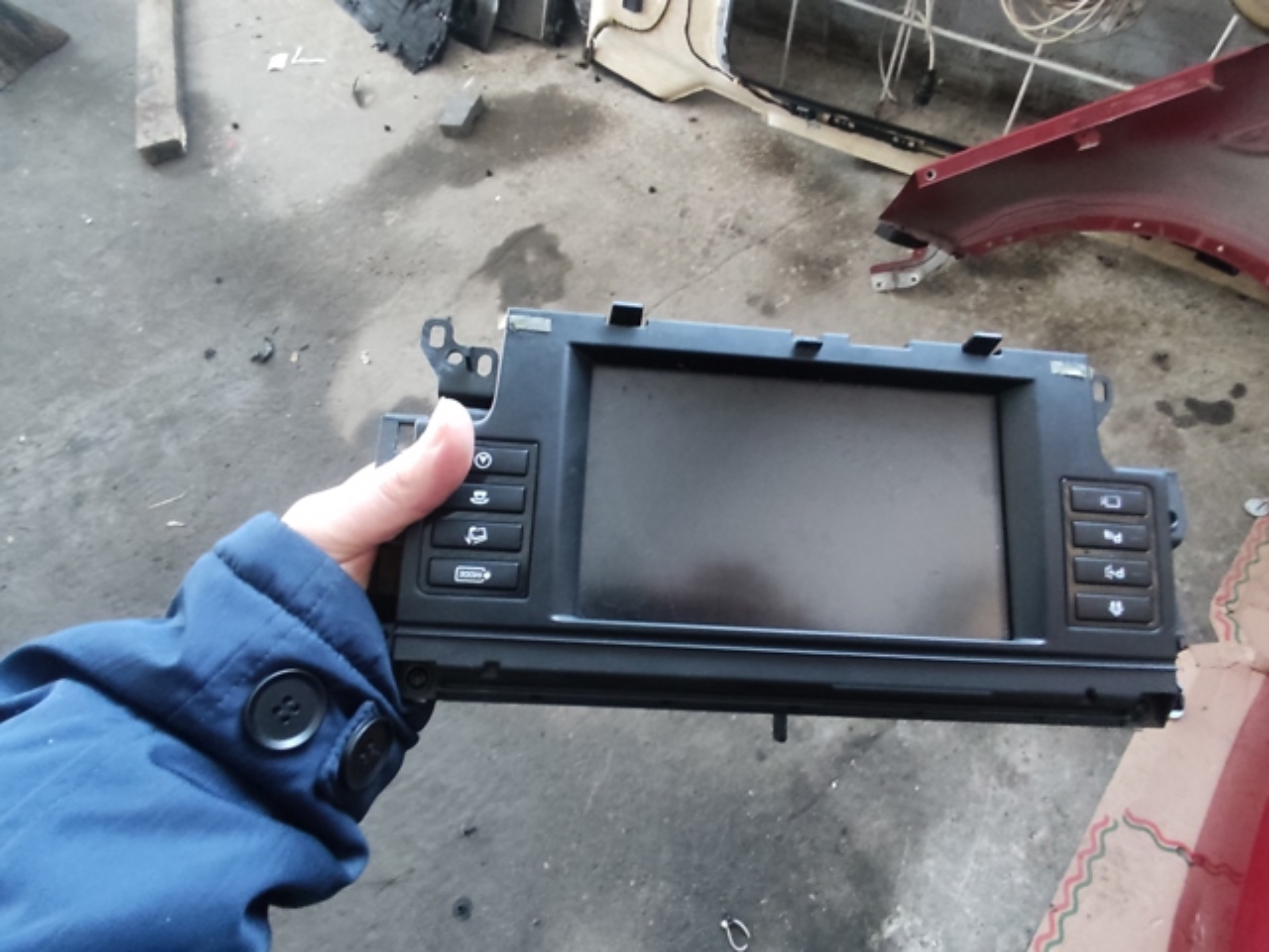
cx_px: 634
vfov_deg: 66.0
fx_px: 733
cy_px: 476
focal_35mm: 20
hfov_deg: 81.7
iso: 497
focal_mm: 1.6
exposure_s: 1/33
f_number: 2.2
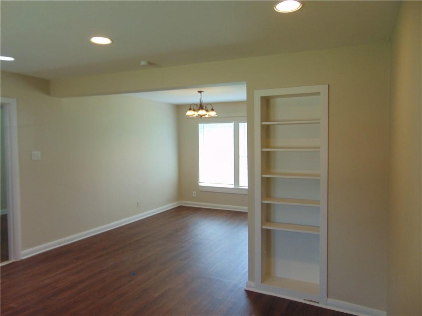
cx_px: 211
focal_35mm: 25
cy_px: 158
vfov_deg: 54.9
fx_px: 305
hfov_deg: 69.4
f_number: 3
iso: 80
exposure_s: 1/40
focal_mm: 4.5
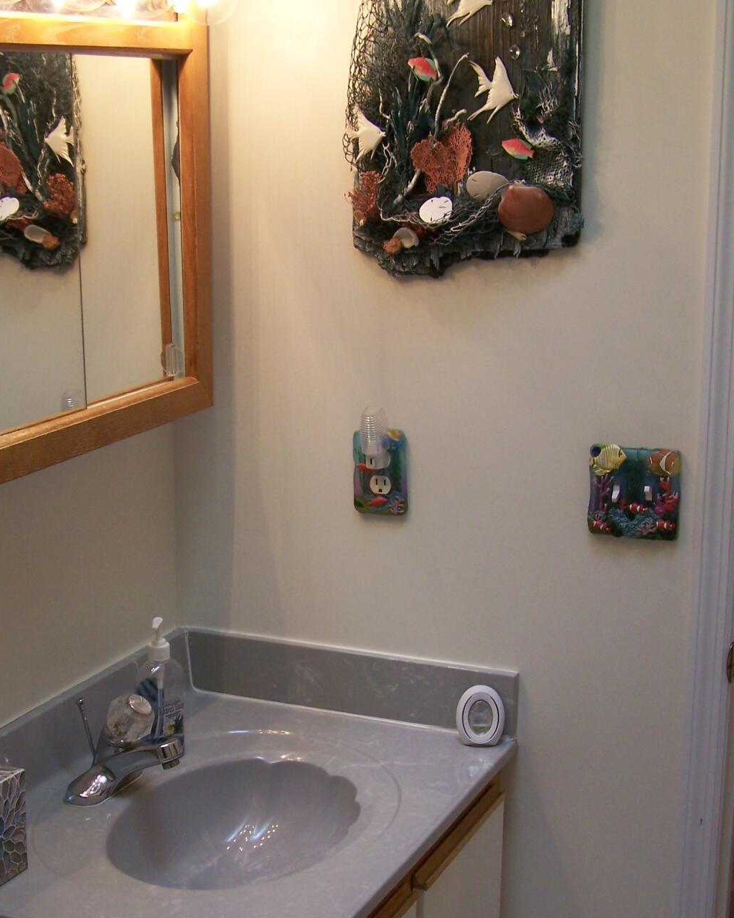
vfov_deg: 32.3
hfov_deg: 26.1
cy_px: 591
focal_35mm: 58
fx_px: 1575
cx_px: 260
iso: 80
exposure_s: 1/30
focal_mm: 6.3
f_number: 2.8
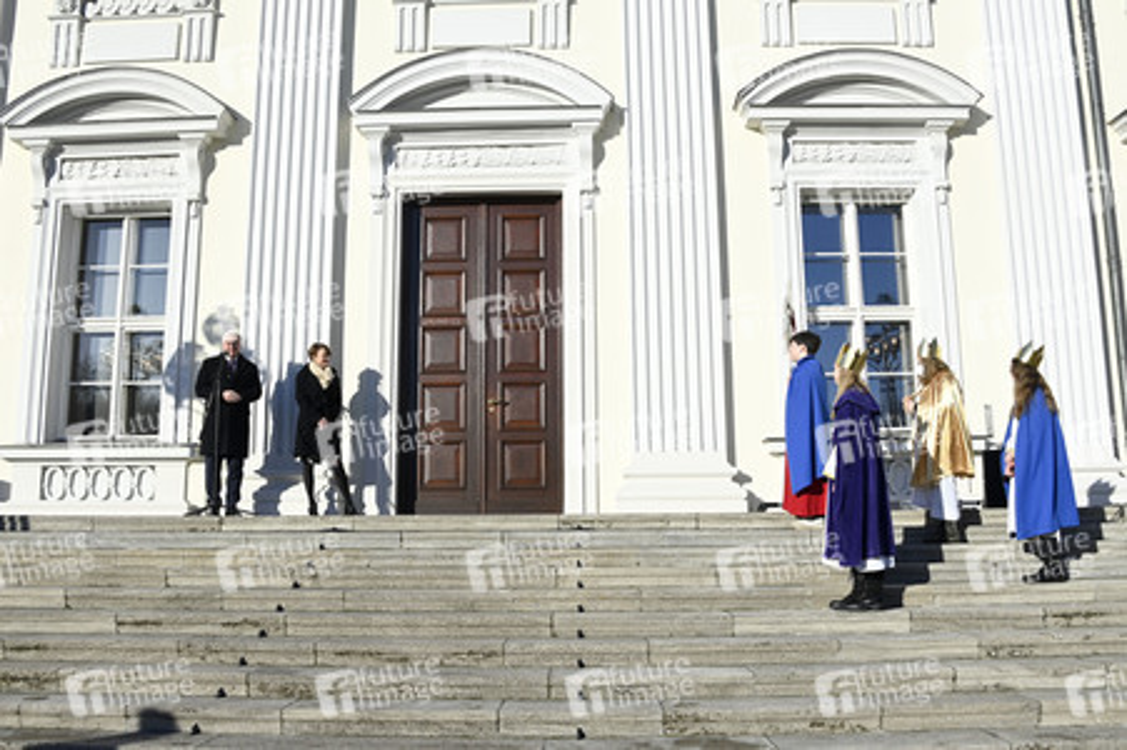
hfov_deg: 65.5
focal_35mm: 28
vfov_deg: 46.3
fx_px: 876
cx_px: 564
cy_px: 375
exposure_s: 1/320
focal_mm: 28
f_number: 11
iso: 250
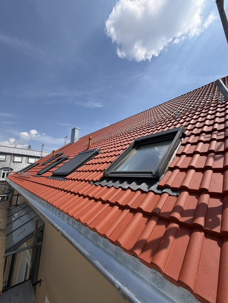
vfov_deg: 102.1
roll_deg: -2.1
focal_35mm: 14
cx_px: 114
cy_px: 152
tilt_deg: +12.1
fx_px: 123
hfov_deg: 85.7
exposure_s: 1/1017
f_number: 2.2
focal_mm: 2.22
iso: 20
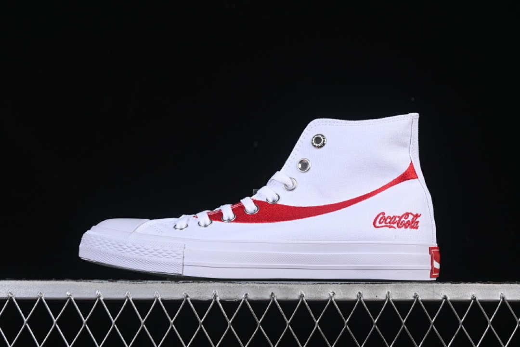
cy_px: 174
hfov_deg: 27.0
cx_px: 260
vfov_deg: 18.2
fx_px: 1083
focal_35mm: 75
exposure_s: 1/80
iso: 160
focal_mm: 50
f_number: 8
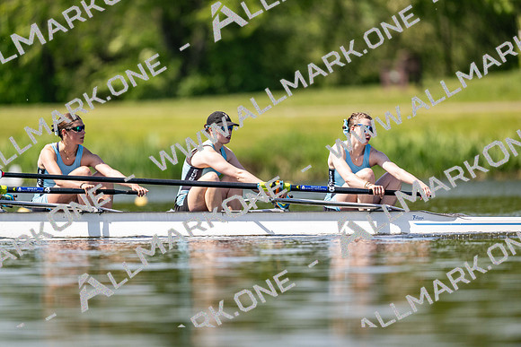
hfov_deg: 3.4
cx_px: 260
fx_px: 8685
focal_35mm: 600
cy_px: 174
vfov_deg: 2.3
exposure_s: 1/2500
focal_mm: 600
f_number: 4
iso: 320
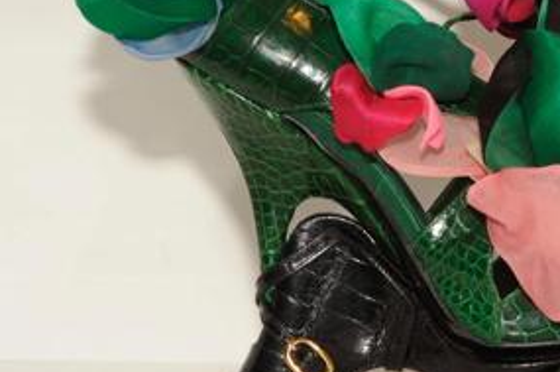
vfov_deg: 8.7
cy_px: 62
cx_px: 438
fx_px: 2438
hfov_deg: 13.0
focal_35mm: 157
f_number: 11
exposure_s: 1/250
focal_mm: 70
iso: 500
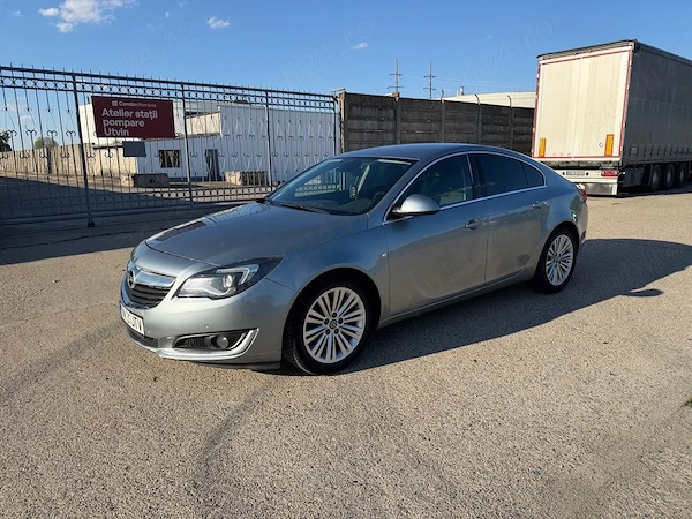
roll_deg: +1.3
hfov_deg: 71.6
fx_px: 480
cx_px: 346
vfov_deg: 56.8
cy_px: 260
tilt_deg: -12.5
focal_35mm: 24
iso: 100
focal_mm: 6.76
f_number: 1.78
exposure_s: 1/4673
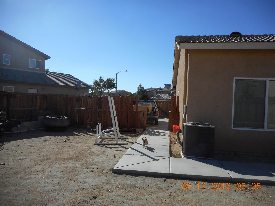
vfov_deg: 54.9
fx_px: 199
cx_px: 138
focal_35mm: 25
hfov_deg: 69.4
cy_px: 103
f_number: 3.7
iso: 80
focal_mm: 4.5
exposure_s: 1/1000
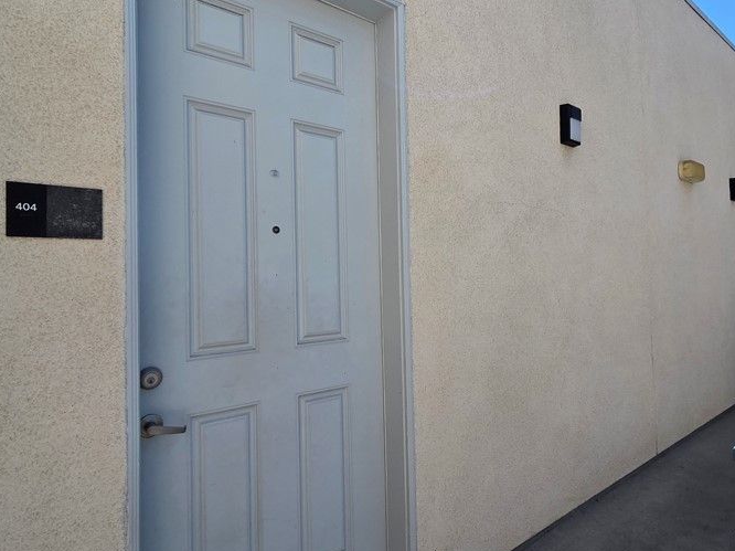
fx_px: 425
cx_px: 437
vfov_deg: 65.9
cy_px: 264
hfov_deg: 80.9
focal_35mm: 20
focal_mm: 2.2
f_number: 2.2
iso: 50
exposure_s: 1/2000
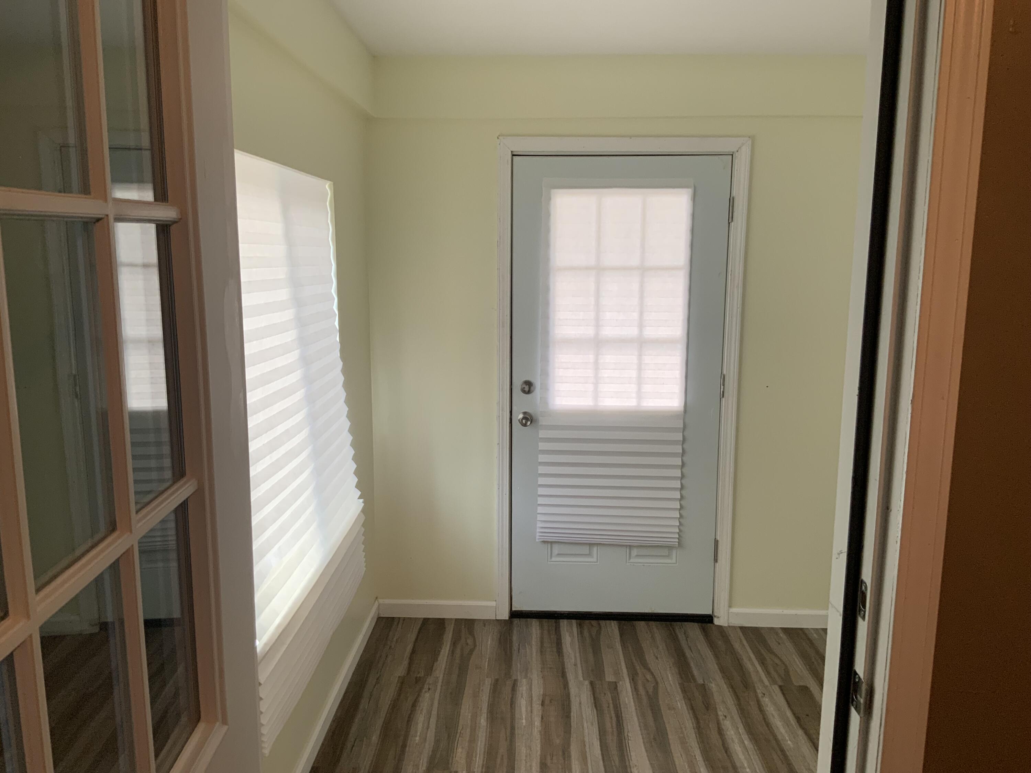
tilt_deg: -8.2
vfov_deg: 48.2
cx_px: 516
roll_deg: -0.8
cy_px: 386
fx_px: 864
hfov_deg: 61.7
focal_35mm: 29
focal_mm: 3
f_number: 1.8
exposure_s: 1/60
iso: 50
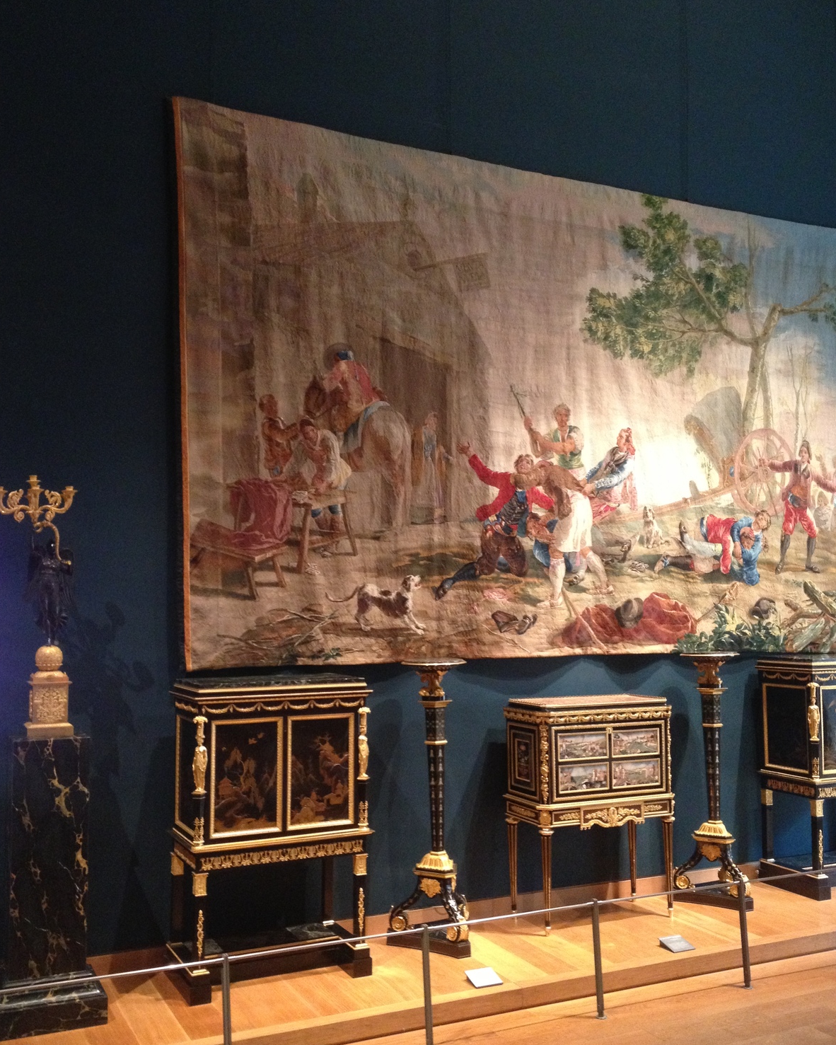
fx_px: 1144
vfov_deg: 49.0
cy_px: 555
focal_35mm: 37
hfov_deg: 40.1
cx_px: 414
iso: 400
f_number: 2.4
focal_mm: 4.28
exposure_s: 1/17
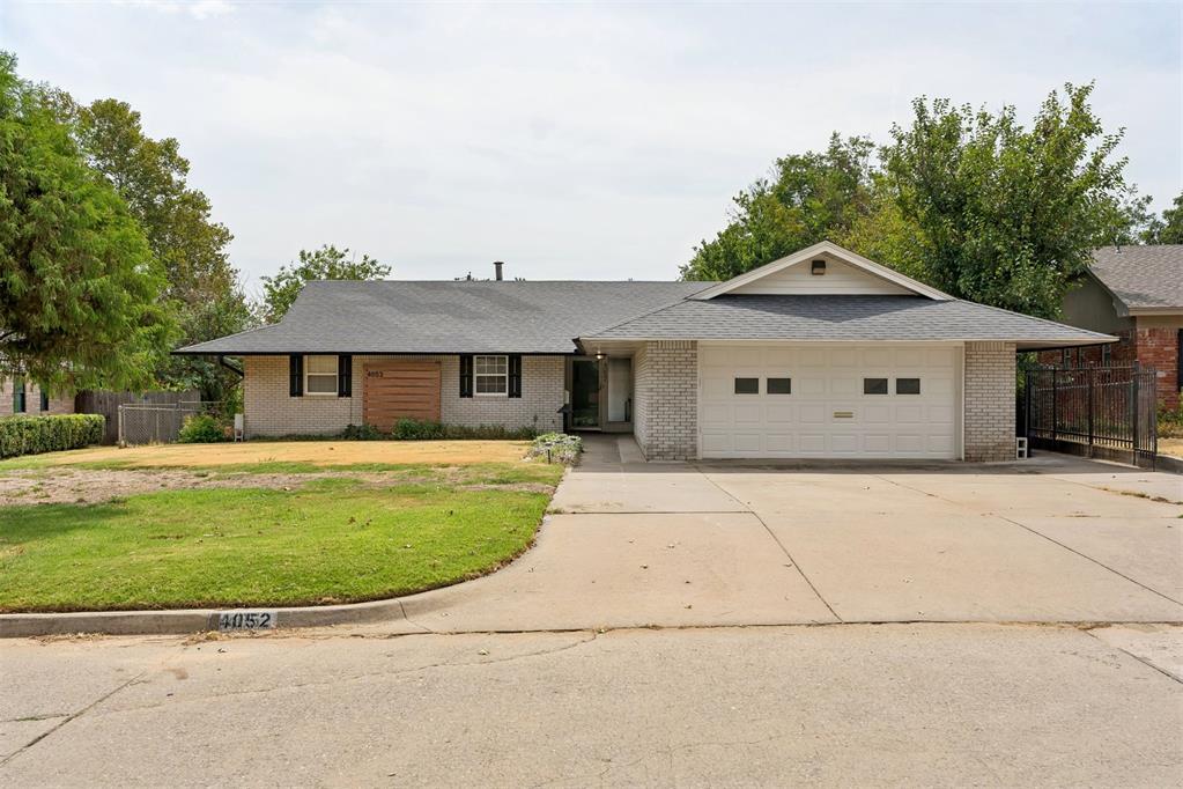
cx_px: 592
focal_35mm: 30
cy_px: 394
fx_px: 986
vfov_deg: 43.6
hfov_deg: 61.9
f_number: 8
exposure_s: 1/800
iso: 200
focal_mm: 30
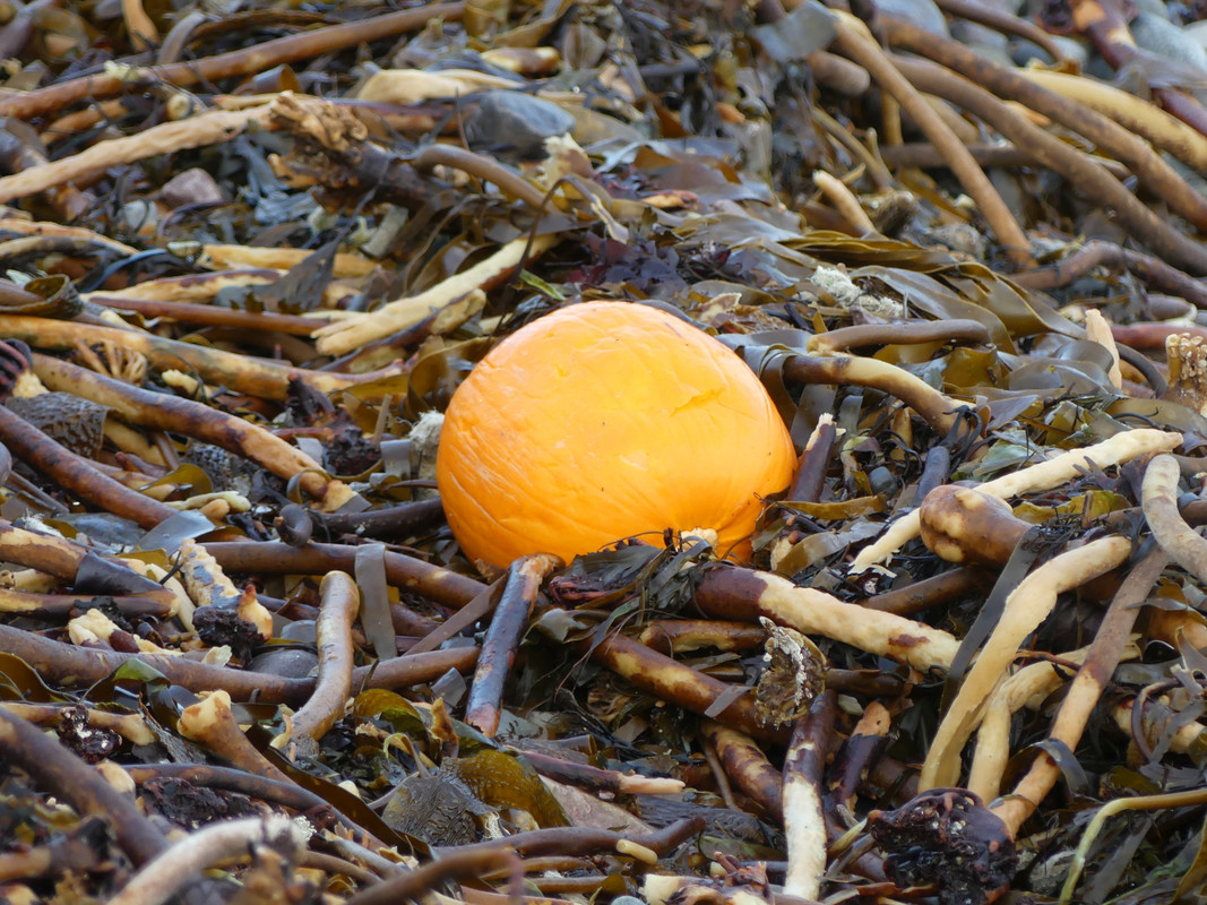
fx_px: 17432
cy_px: 452
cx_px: 604
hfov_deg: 4.0
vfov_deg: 3.0
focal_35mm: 500
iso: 200
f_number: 2.8
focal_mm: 90.1
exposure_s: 1/125
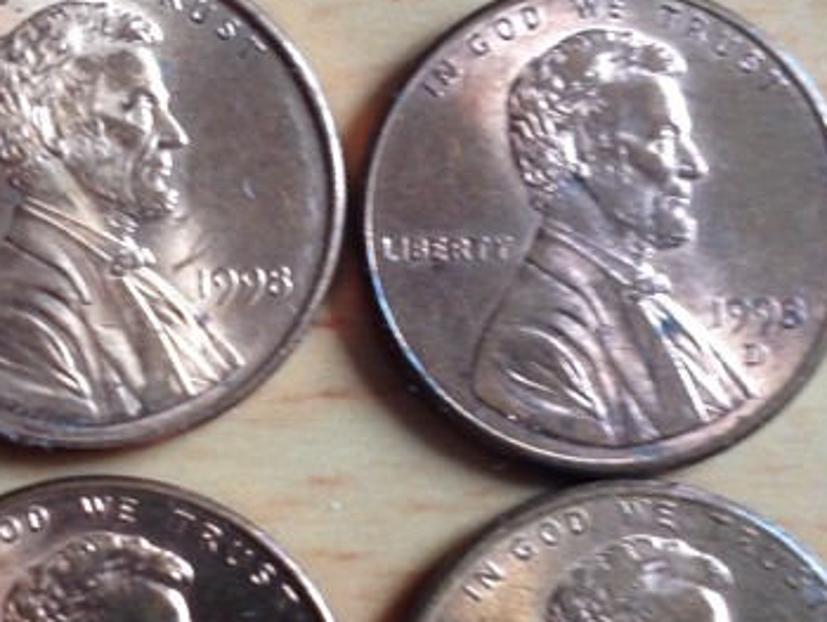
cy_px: 341
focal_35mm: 100
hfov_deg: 19.5
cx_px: 227
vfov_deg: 14.8
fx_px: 2391
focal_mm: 4.28
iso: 50
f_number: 2.4
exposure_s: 1/20
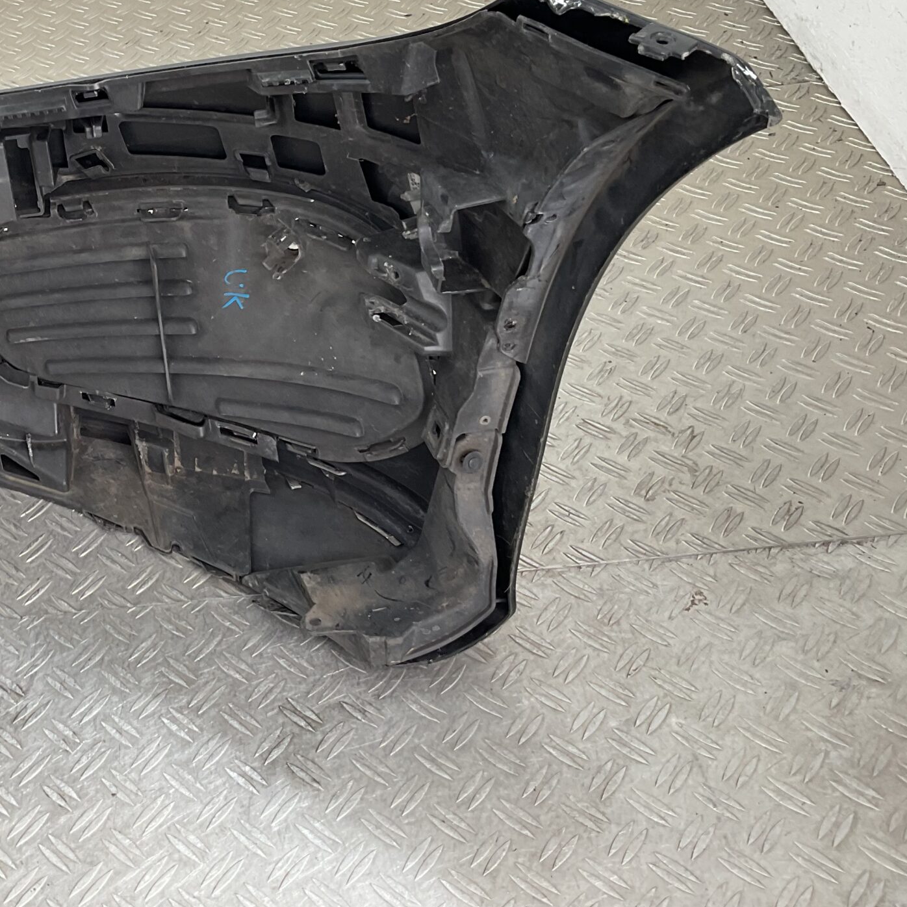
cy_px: 287
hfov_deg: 34.2
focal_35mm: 47
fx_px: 1393
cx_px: 104
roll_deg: +8.2
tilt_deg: -40.3
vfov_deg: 35.6
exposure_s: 1/120
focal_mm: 3
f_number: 1.8
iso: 32
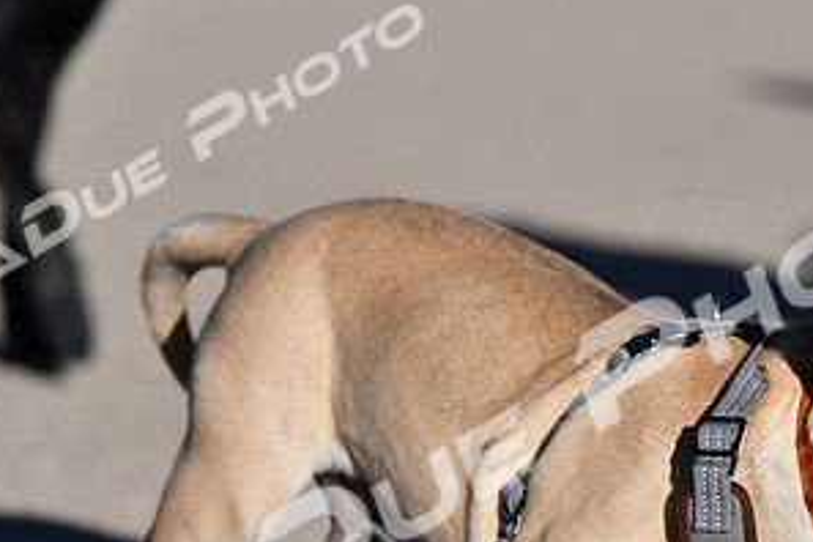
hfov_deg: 7.4
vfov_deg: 4.9
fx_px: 6277
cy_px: 472
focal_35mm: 278
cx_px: 424
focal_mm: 95
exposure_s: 1/4000
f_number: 2.8
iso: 100
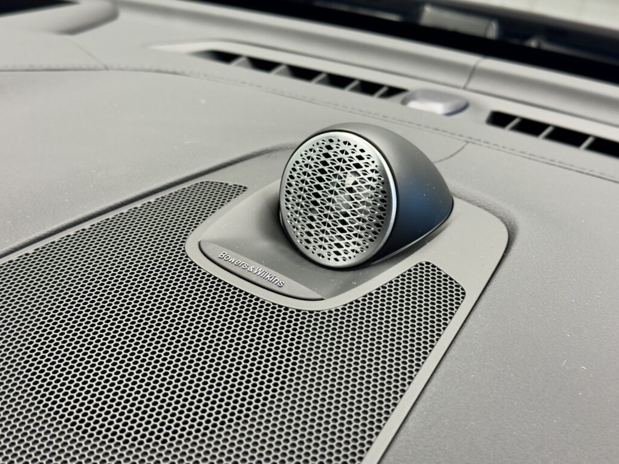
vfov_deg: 30.3
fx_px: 858
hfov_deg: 39.7
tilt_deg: -30.6
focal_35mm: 48
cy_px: 232
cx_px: 310
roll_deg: -2.3
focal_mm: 6.76
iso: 160
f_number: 1.78
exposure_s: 1/50
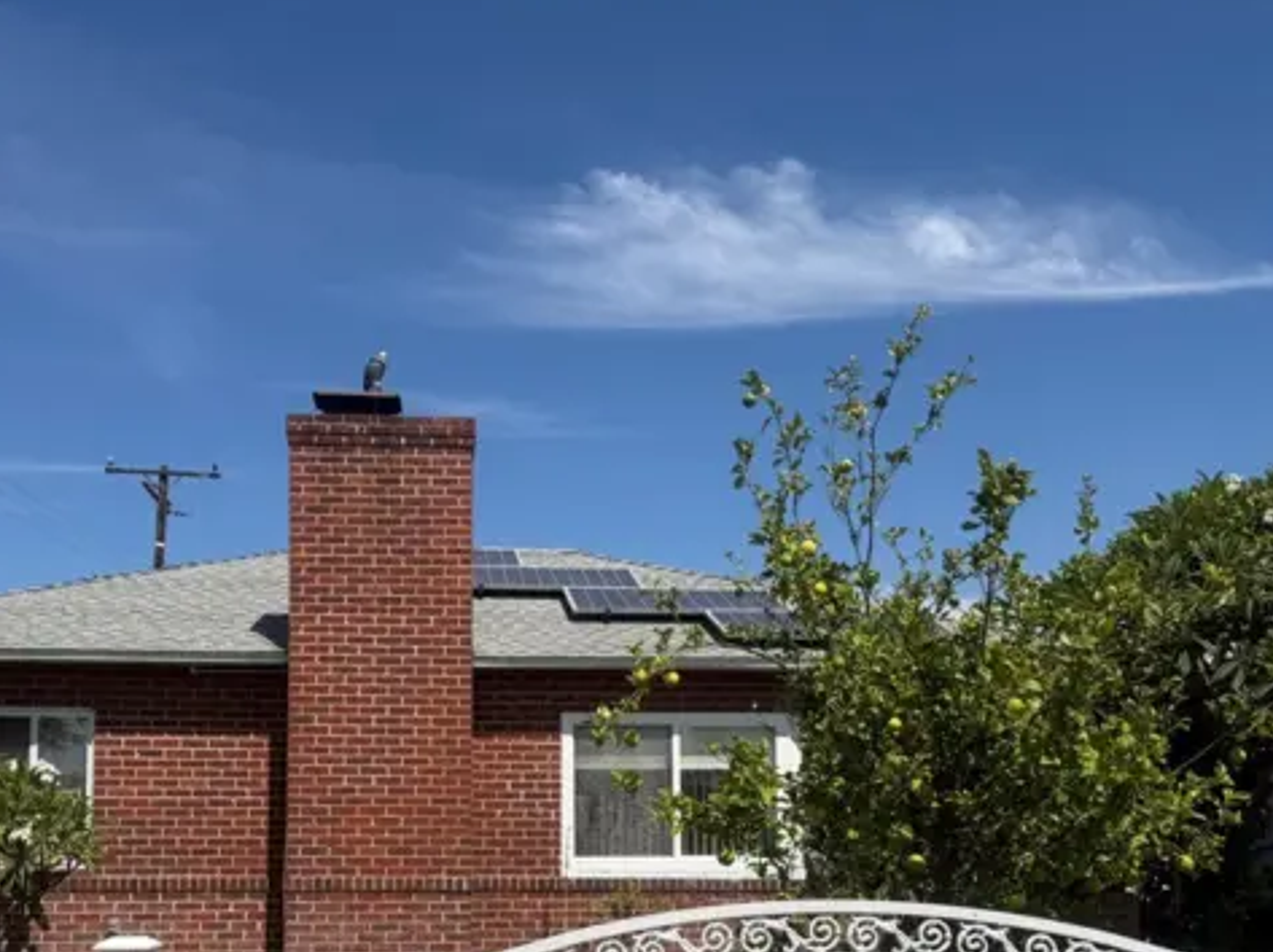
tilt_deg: +3.6
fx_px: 1433
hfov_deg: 47.7
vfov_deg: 35.7
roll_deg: +0.0
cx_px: 525
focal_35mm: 39
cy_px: 742
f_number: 1.78
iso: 80
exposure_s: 1/5714
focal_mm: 6.76
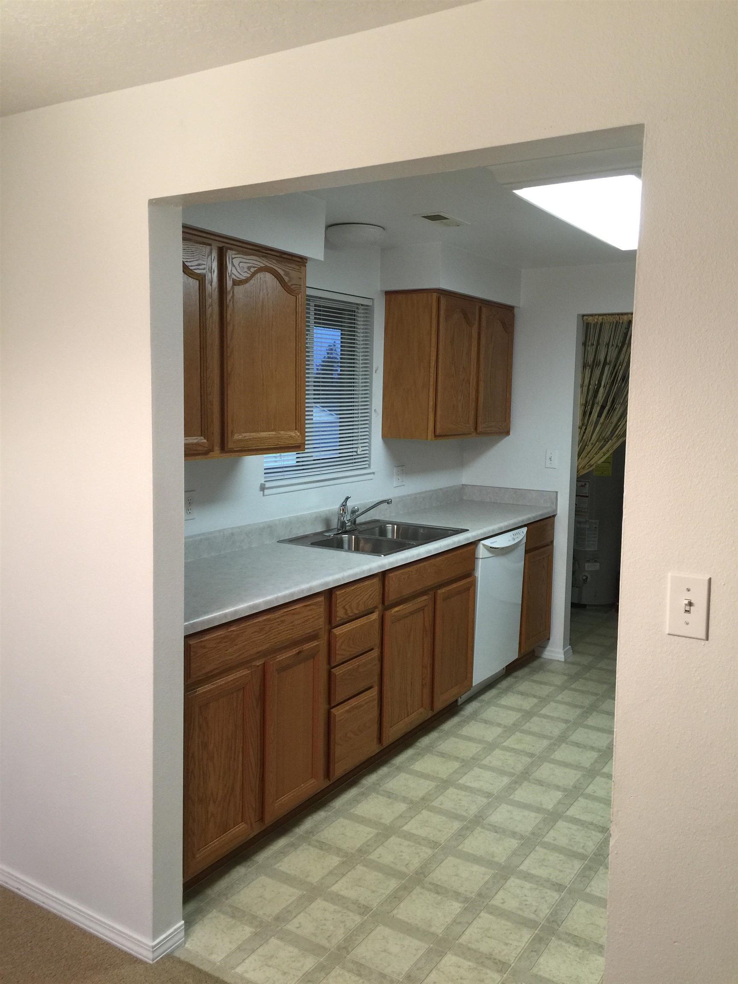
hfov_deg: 48.2
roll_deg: -0.8
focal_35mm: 29
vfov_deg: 61.7
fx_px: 824
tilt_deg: -6.0
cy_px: 492
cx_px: 369
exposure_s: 1/15
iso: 50
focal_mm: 4.15
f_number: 2.2
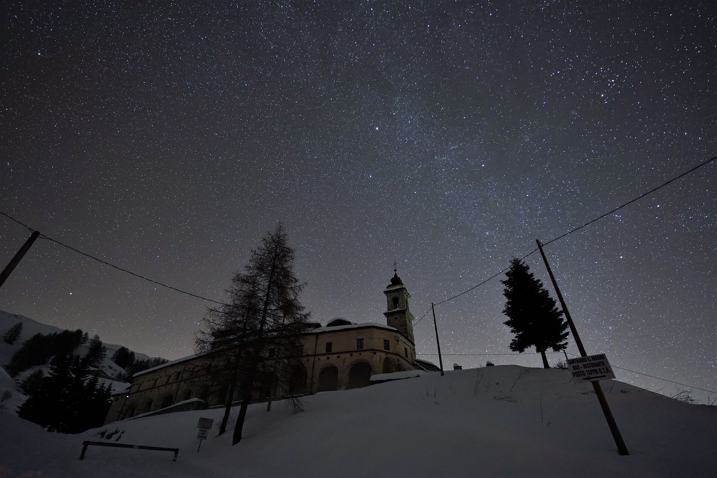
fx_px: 339
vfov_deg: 70.4
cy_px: 239
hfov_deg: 93.3
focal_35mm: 17
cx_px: 358
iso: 3200
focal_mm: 17
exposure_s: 20
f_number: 2.8
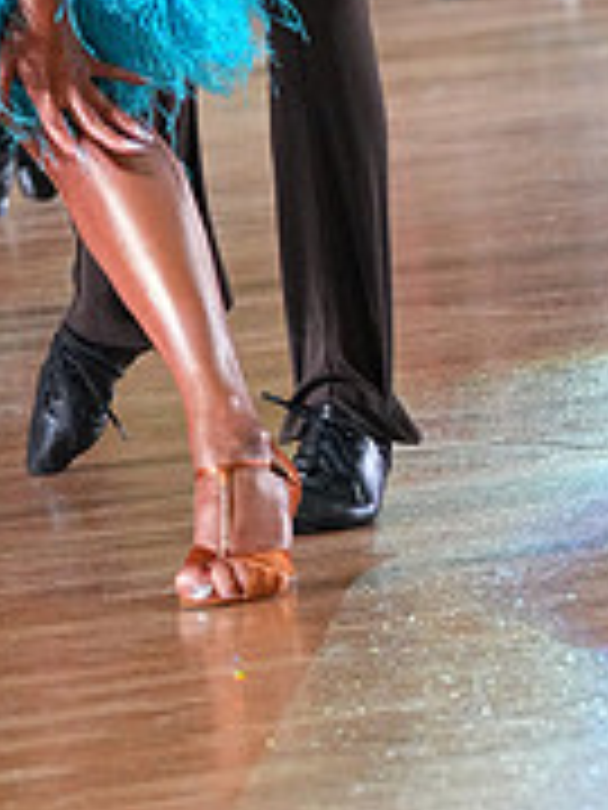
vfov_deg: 5.1
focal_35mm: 382
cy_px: -387
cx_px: 25
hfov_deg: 3.9
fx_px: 8946
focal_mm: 123
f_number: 5
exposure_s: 1/400
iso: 8000
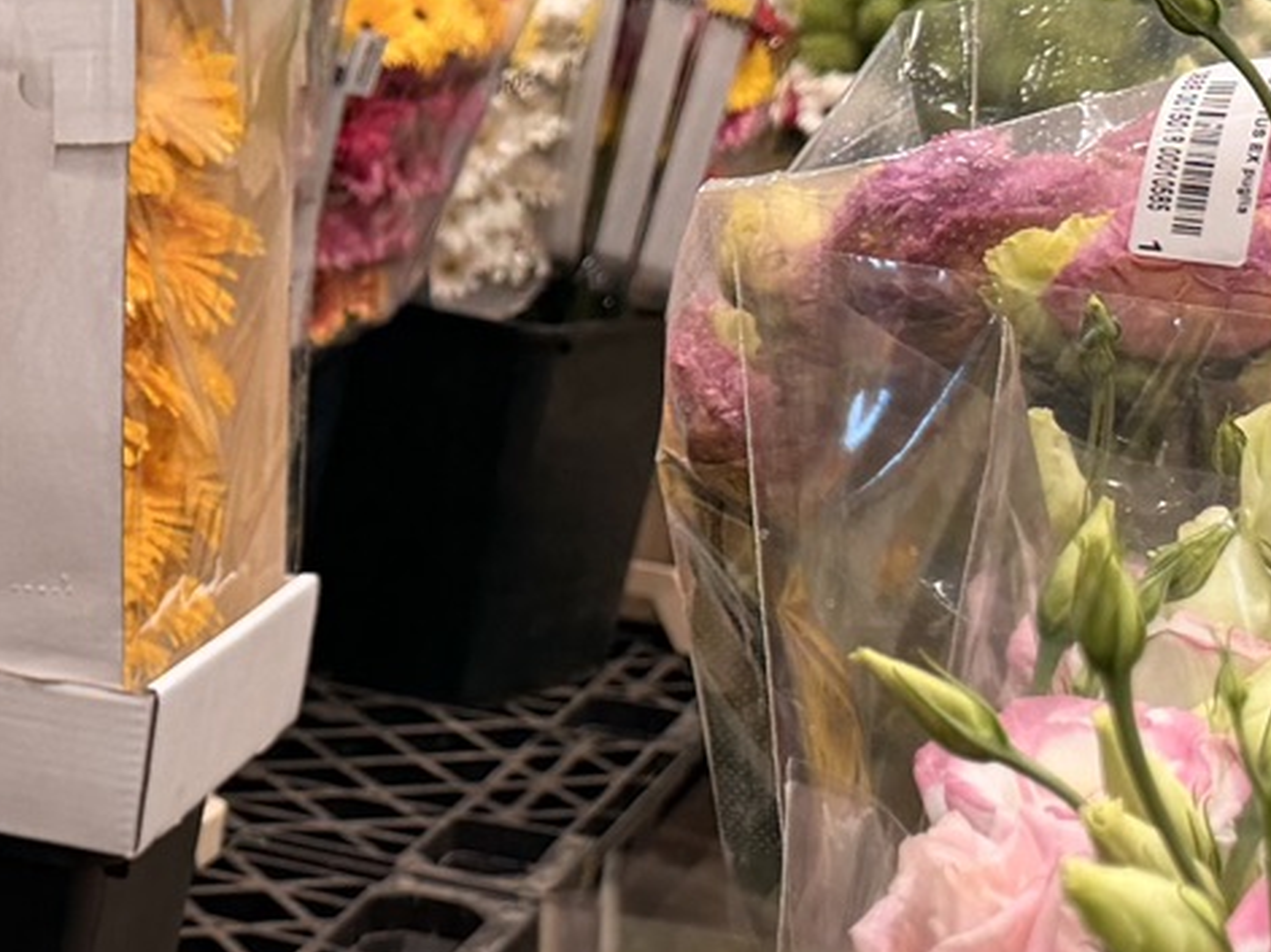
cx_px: -324
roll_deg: -5.0
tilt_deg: -16.0
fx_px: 3744
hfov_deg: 18.1
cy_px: 658
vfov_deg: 14.5
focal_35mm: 102
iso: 160
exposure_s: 1/100
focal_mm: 6.76
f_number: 1.78
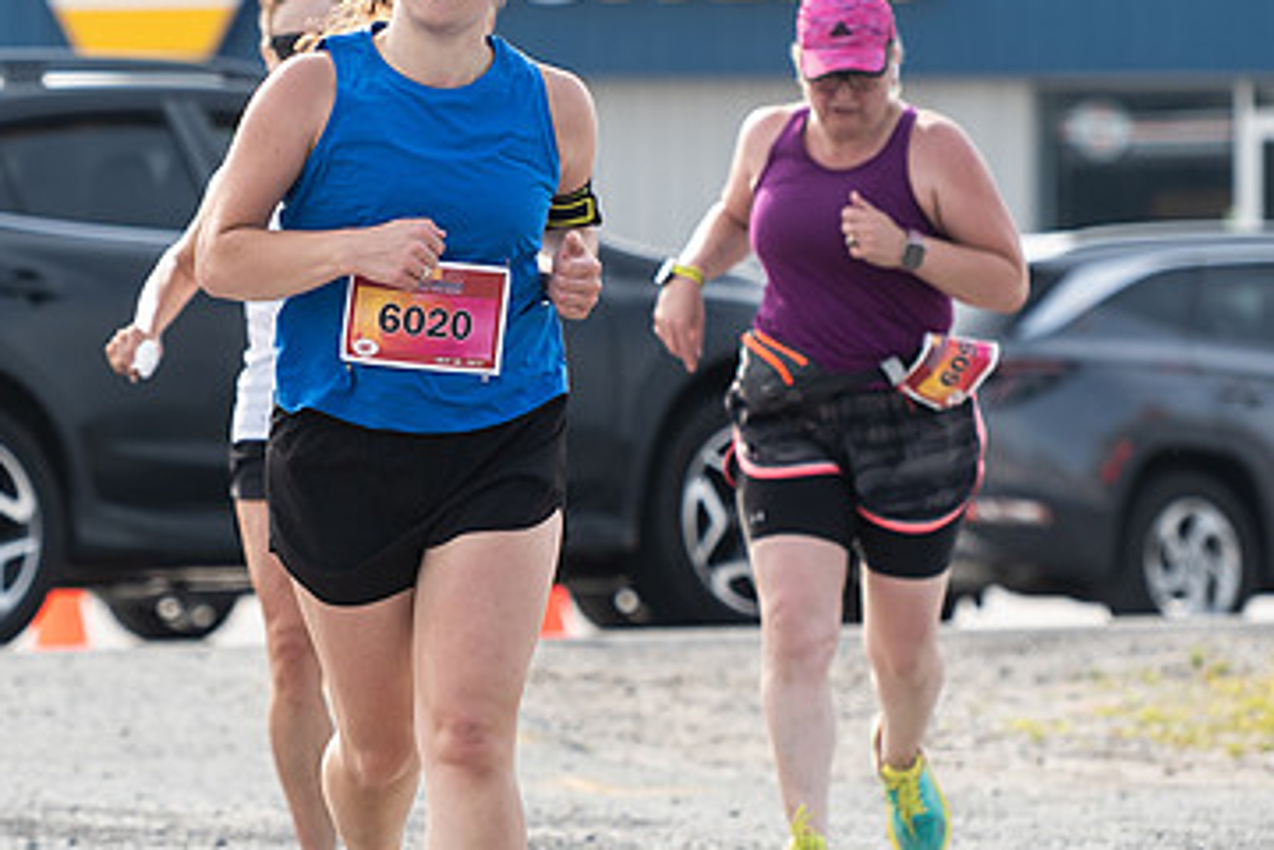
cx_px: 449
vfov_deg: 3.5
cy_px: 263
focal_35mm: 396
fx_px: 14013
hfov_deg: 5.2
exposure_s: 1/1250
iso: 250
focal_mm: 150
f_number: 4.5
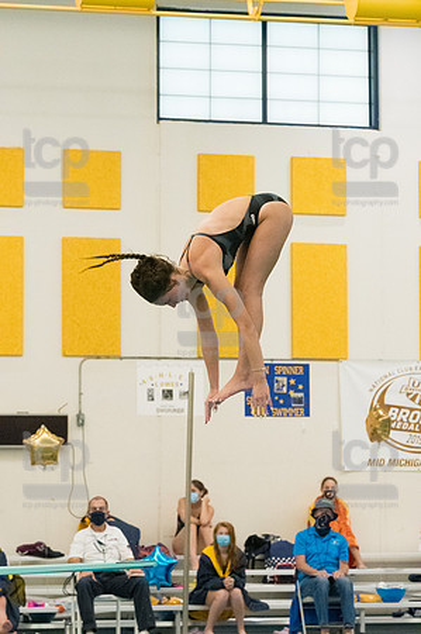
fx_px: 2637
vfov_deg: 13.7
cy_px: 317
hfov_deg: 9.1
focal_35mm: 150
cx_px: 210
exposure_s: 1/1000
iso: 10000
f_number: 5.6
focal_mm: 100
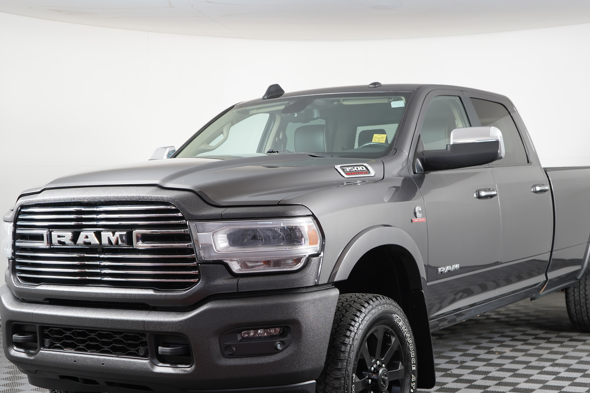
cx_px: 317
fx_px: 918
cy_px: 238
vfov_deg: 24.1
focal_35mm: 56
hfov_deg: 35.6
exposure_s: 1/60
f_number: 4.5
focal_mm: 45
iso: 400
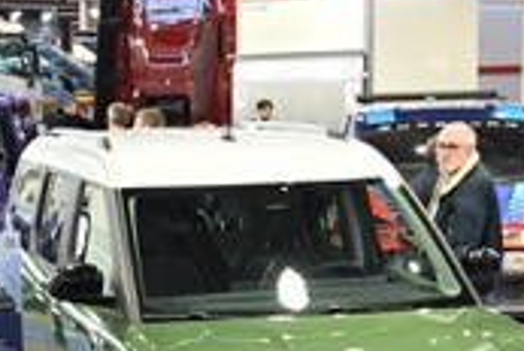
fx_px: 1779
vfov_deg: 11.2
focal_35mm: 122
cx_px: -48
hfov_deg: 16.3
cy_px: 331
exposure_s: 1/100
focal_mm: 33
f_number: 5
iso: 640
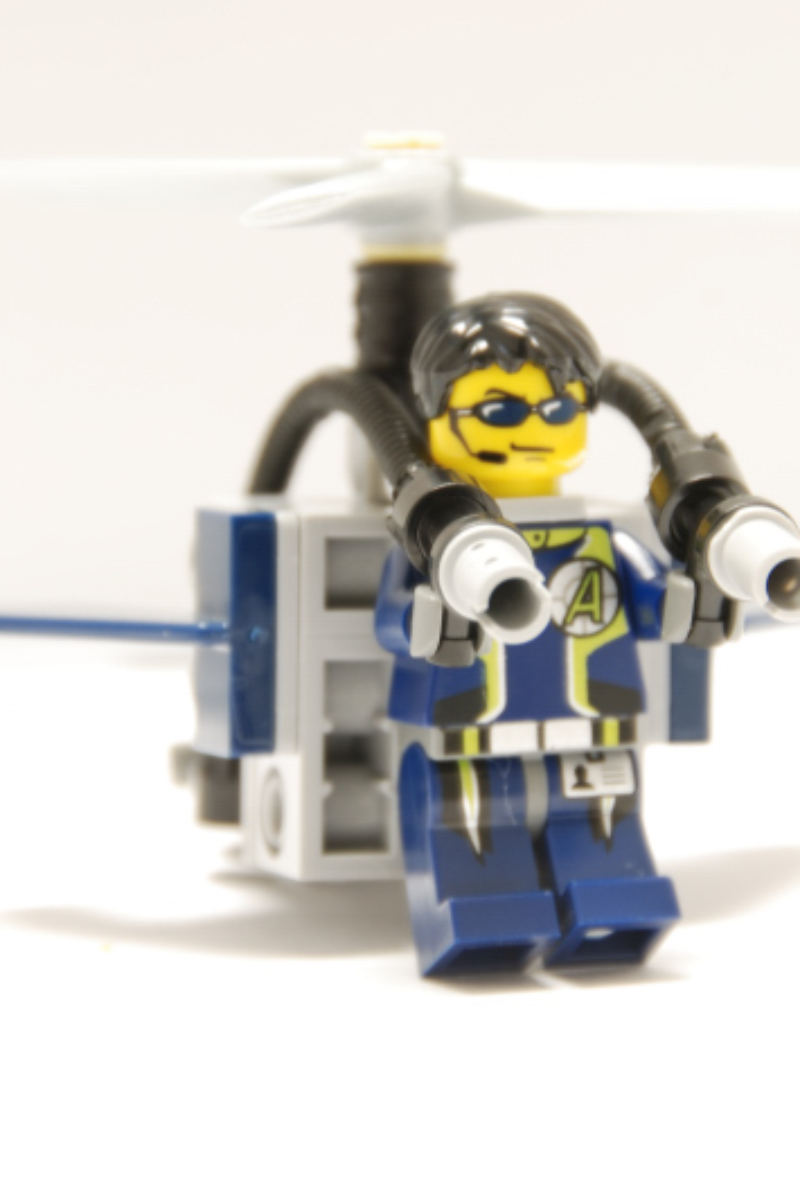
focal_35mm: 451
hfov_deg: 3.0
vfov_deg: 4.6
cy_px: 602
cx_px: 451
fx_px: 15042
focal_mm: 200
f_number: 10
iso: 100
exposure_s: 2
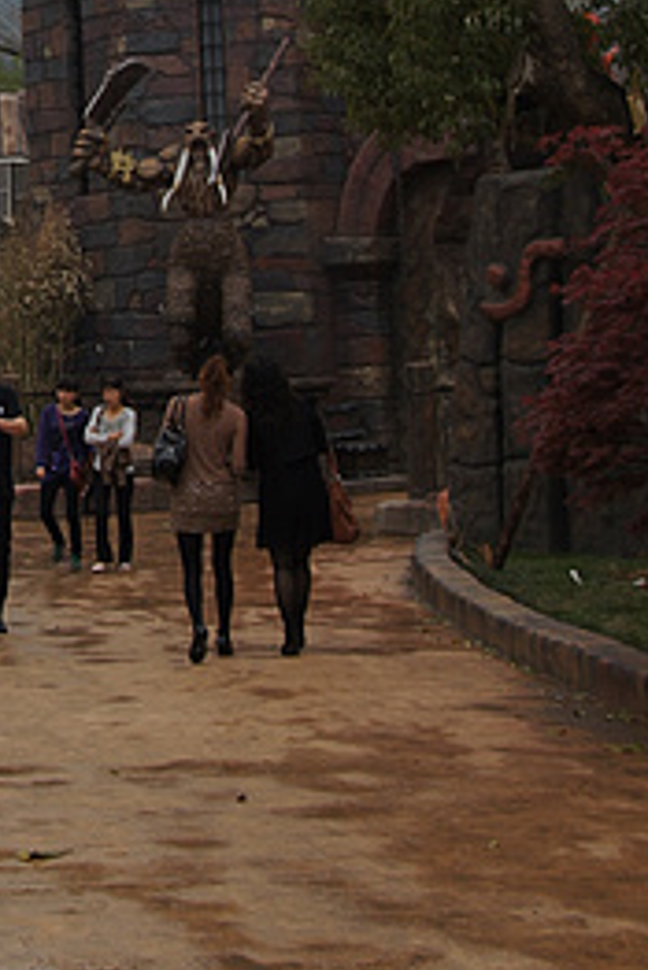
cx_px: -118
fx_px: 2373
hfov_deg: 15.0
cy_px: 30
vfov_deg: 22.3
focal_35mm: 88
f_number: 8
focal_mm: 22
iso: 100
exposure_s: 1/200
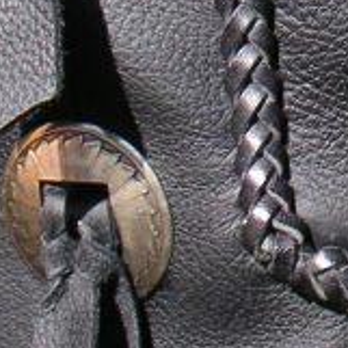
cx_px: 483
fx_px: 1945
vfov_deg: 10.1
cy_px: -24
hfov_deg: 10.0
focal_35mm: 171
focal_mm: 6
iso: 50
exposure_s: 1/350
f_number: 2.8
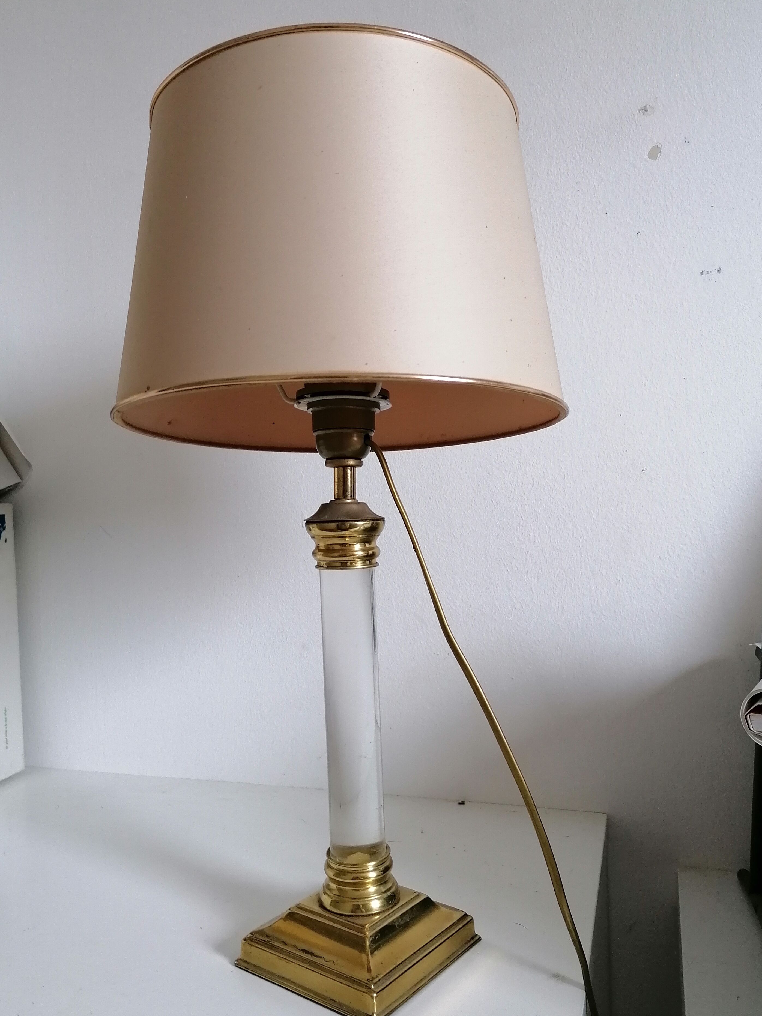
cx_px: 387
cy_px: 517
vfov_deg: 61.7
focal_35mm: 29
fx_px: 851
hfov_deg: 48.2
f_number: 1.8
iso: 160
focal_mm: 4.75
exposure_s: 1/50
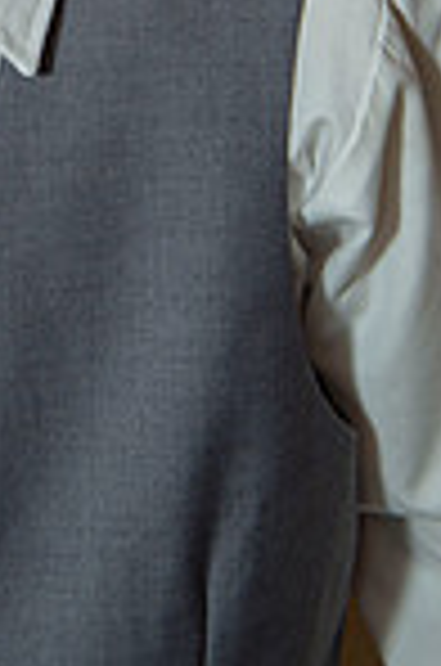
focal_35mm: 146
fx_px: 2695
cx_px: -110
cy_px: -261
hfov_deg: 9.2
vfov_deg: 13.4
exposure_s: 1/60
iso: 320
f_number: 5
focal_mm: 48
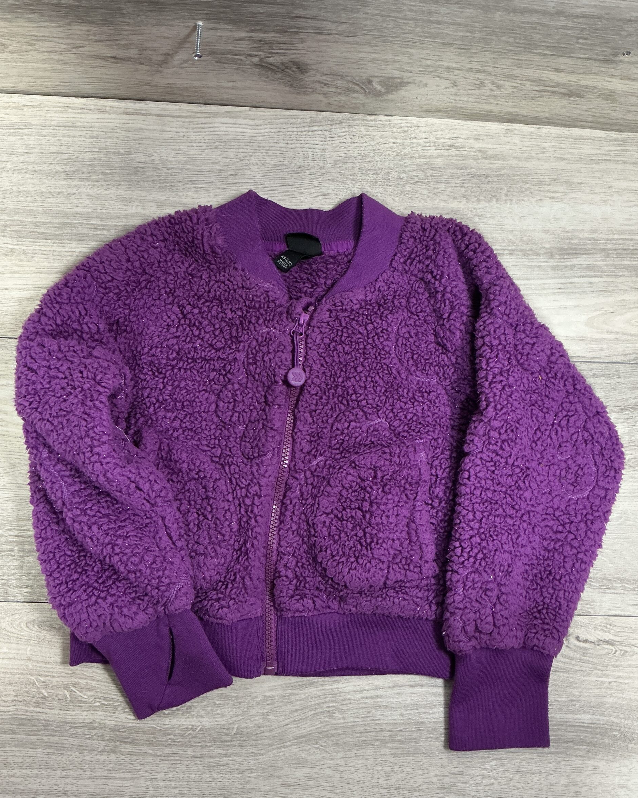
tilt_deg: -83.6
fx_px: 732
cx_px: 315
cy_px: 425
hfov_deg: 47.1
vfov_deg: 57.1
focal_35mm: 31
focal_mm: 3
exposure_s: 1/60
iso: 160
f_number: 1.8
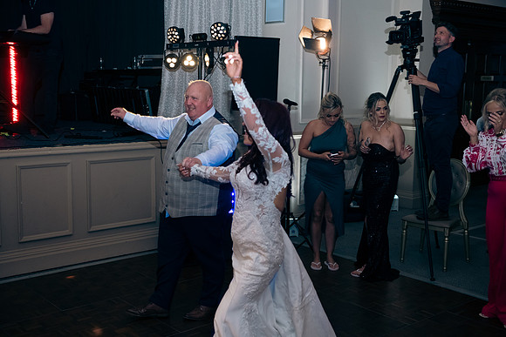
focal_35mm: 44
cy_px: 168
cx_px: 253
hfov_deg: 44.5
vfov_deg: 30.5
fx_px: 619
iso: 800
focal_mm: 44
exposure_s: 1/160
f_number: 3.5
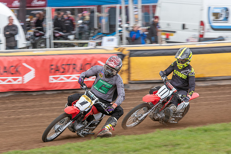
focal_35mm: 306
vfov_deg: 4.5
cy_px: 84
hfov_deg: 6.7
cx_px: 94
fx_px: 1963
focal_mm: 200
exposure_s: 1/200
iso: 400
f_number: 8
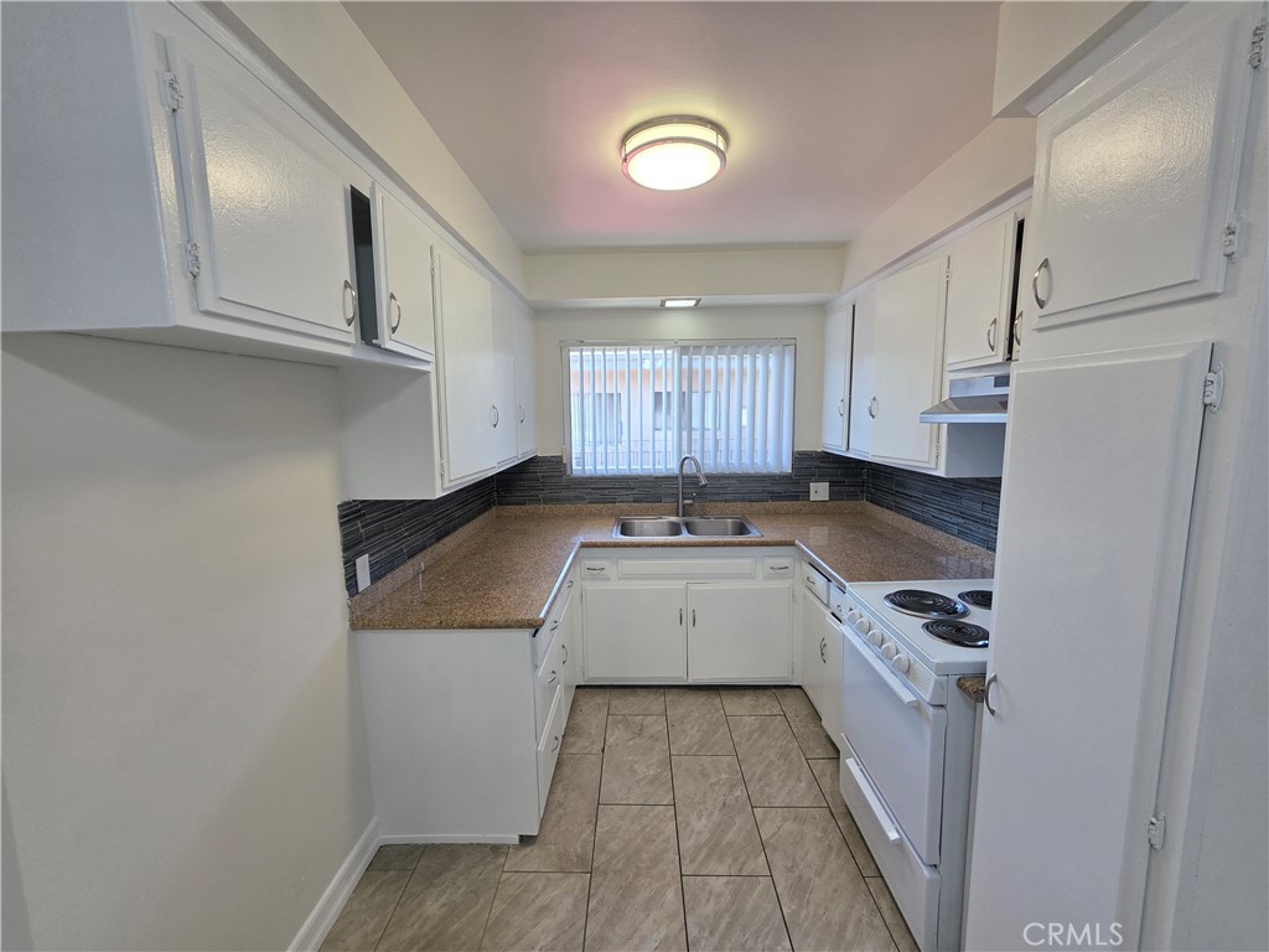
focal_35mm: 13
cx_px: 634
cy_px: 476
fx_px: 477
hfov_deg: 106.2
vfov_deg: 89.9
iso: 100
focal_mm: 2.2
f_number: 1.9
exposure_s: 1/120
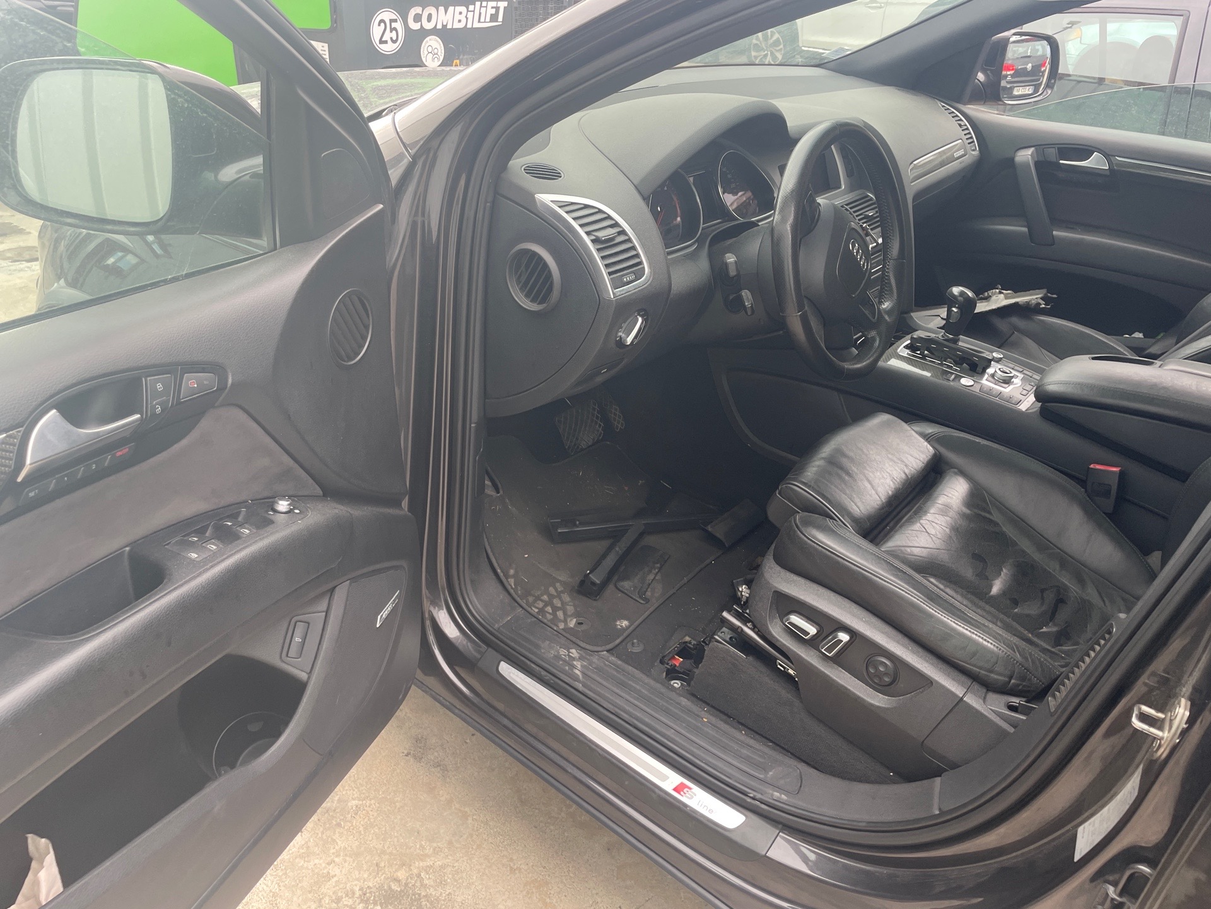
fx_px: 910
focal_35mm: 26
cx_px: 606
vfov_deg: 53.1
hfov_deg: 67.3
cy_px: 454
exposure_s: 1/121
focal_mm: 4.2
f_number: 1.6
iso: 50
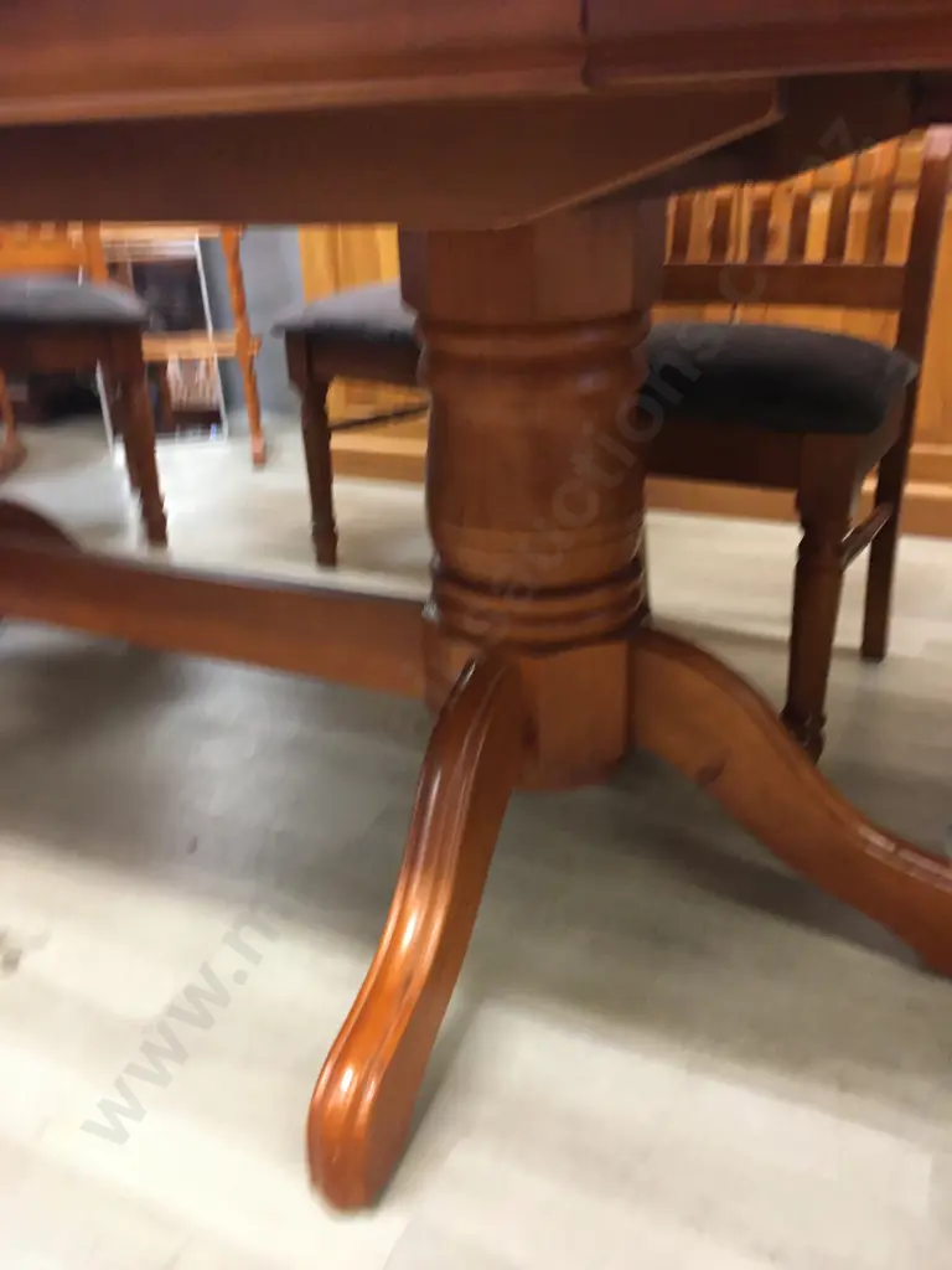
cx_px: 476
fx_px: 1063
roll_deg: +1.4
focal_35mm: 29
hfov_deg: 48.2
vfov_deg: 61.7
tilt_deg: -26.9
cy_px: 635
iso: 100
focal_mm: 4.15
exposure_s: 1/17
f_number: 2.2
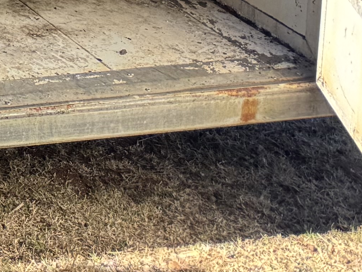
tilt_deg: -6.8
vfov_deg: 9.2
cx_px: -628
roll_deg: +3.0
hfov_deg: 11.1
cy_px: -484
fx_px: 1412
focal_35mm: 135
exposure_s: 1/495
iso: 80
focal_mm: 6.76
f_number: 1.78
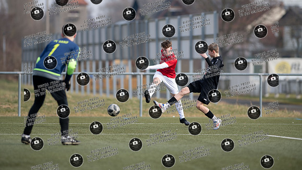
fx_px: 2562
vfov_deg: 3.8
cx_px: 151
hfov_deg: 6.7
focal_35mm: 320
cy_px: 76
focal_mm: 300
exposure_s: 1/1250
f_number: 3.5
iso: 180
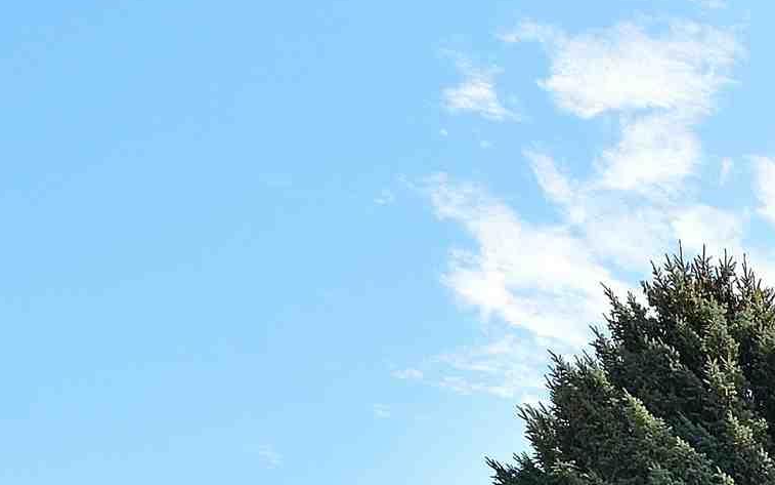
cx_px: 1340
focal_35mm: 62
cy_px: 961
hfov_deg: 22.3
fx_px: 1309
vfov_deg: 16.3
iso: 250
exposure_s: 1/200
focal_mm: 10
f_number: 10
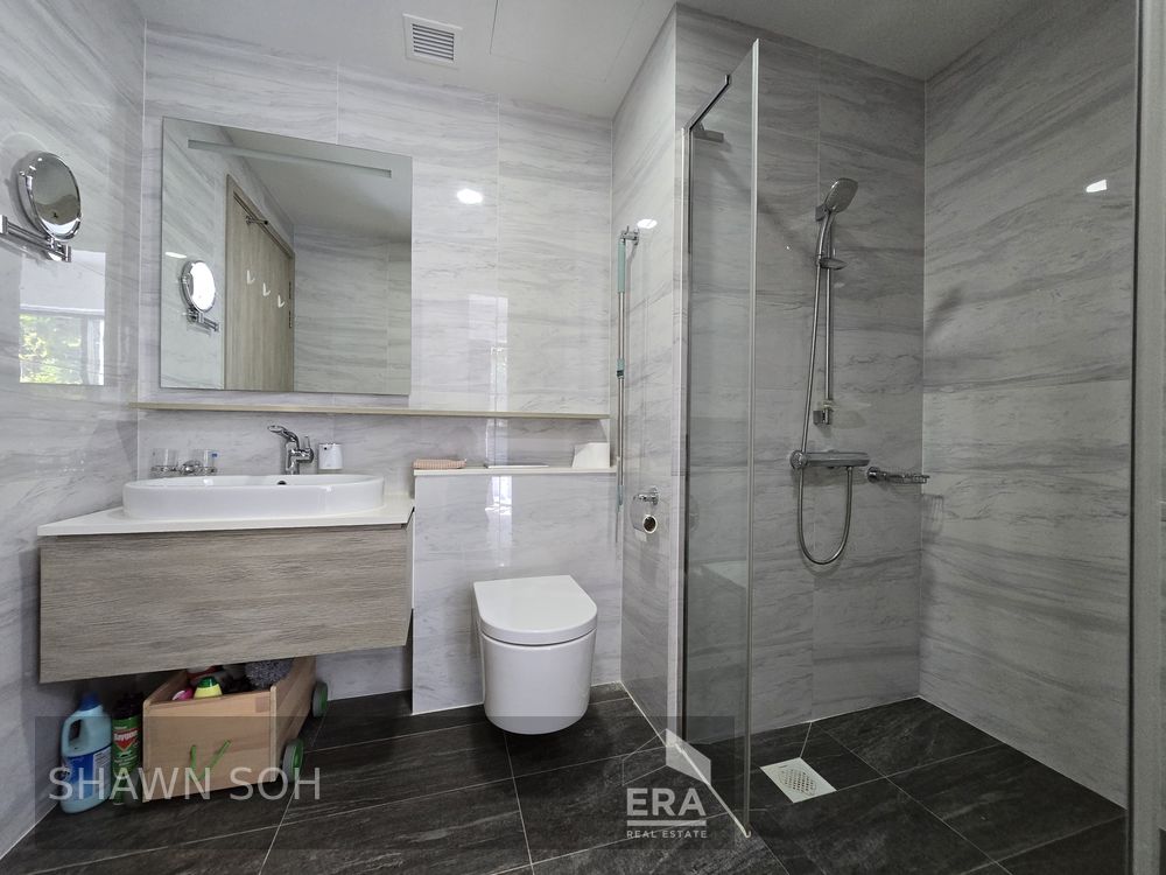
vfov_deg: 89.9
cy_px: 438
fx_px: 438
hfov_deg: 106.2
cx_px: 583
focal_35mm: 13
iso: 400
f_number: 2.2
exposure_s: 1/60
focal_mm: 2.2
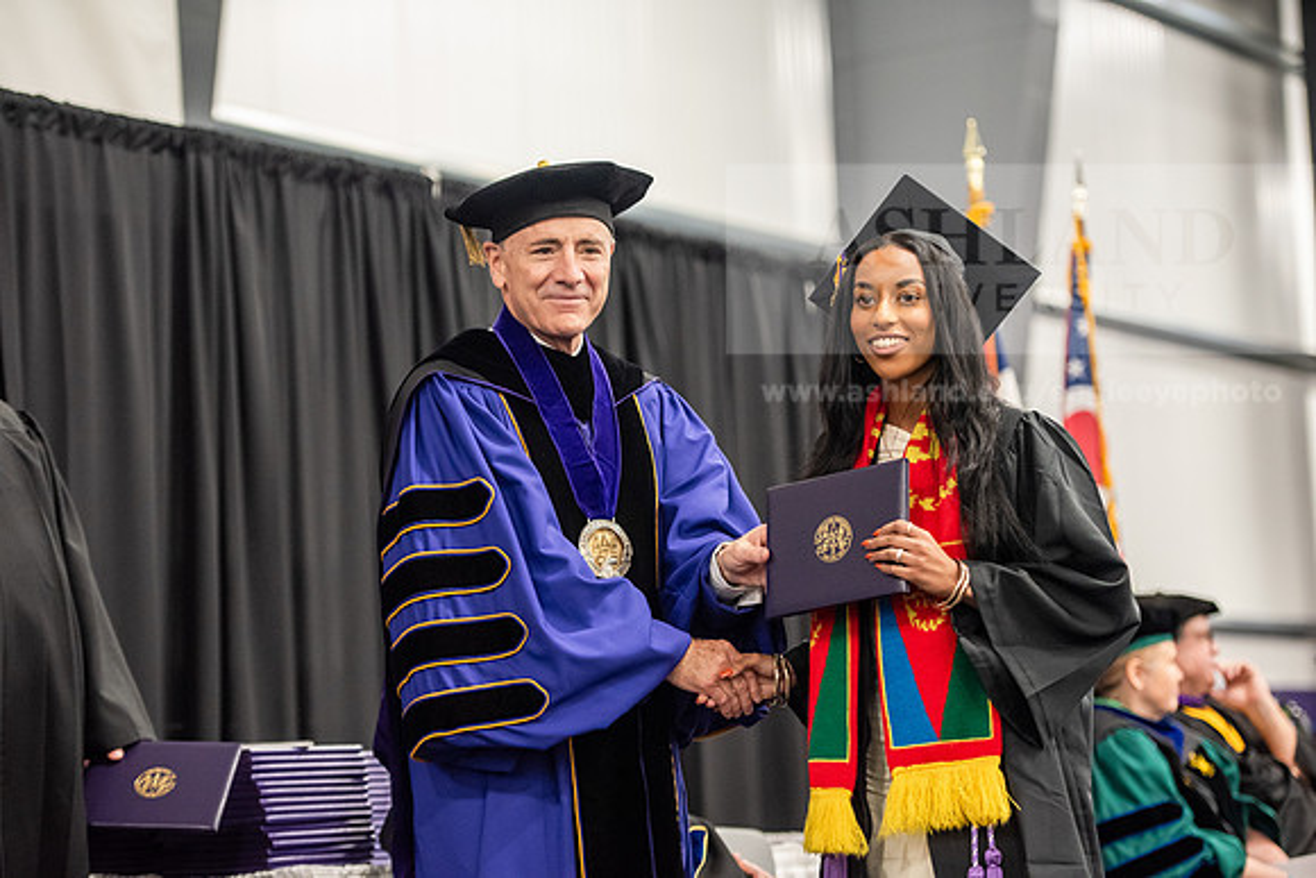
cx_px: 658
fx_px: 3583
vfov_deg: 14.0
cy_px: 439
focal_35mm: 98
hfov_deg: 20.8
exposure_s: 1/200
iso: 3200
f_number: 3.2
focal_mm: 98
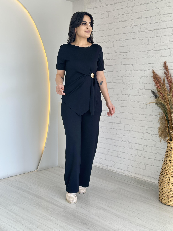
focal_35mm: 48
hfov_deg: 30.3
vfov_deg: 39.7
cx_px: 86
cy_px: 116
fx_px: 320
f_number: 1.78
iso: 80
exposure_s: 1/167
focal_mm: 6.86
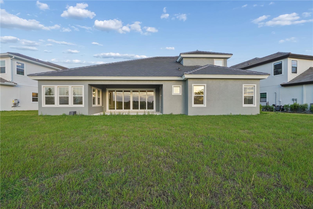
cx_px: 156
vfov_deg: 77.3
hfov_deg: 100.4
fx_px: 130
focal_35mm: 15
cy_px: 104
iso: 400
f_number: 8
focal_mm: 10
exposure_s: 1/125
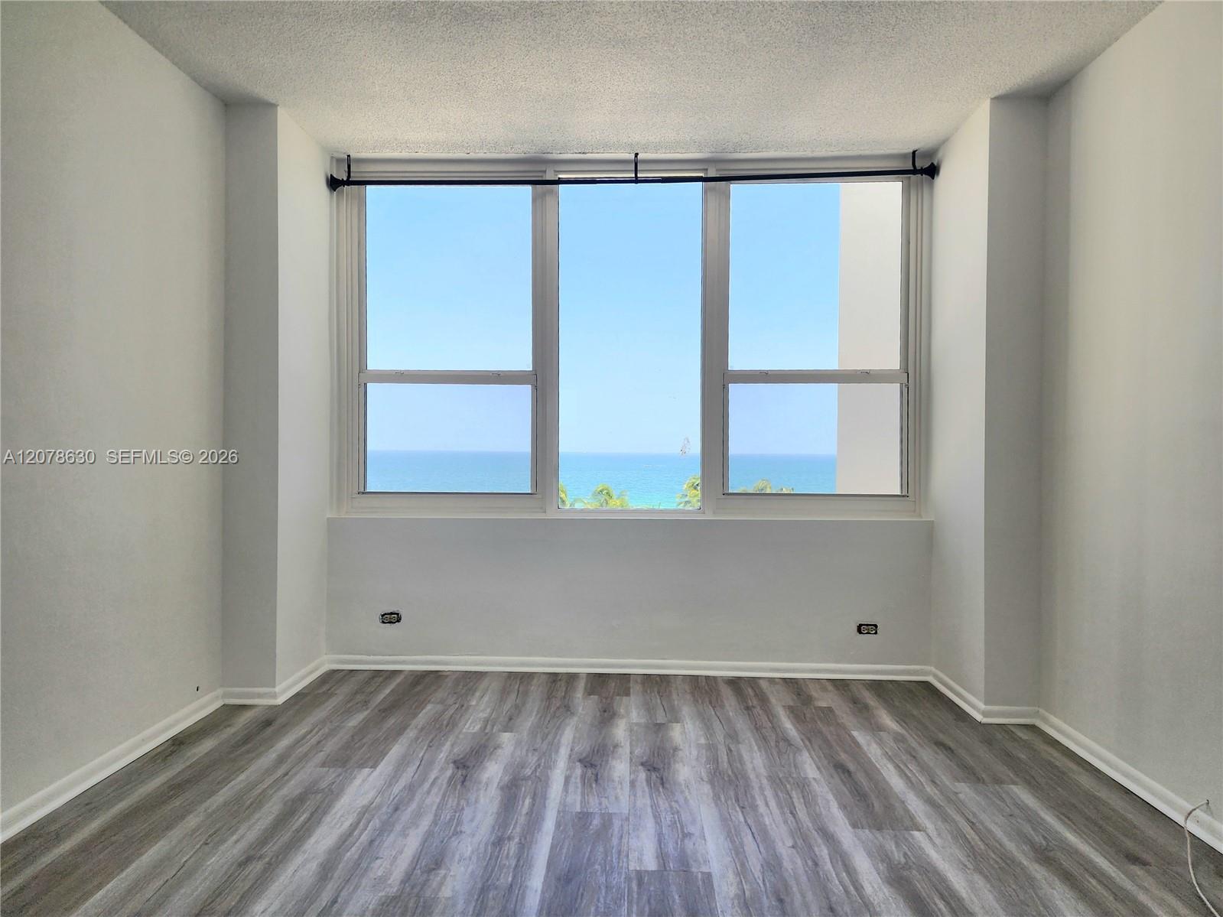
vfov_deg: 58.9
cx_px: 612
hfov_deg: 73.9
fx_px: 813
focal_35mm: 23
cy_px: 458
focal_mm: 6.4
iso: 20
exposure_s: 1/182
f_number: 1.8
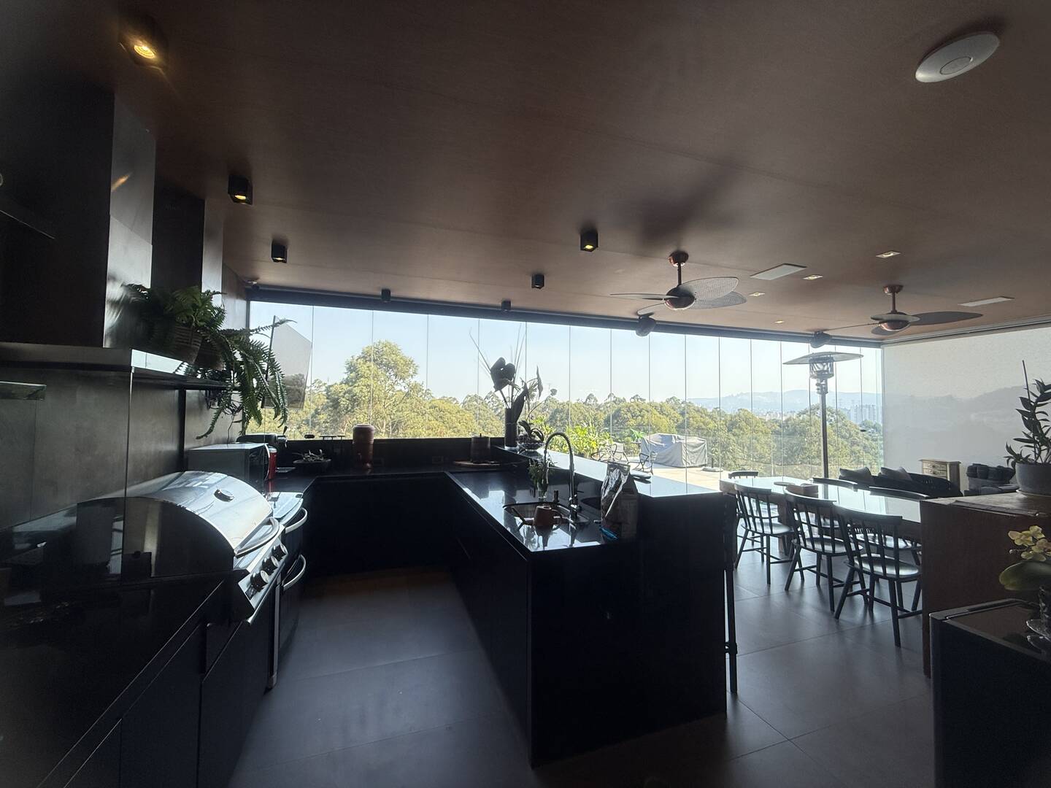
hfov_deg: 102.1
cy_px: 394
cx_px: 526
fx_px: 425
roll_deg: -0.7
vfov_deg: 85.7
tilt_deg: +2.7
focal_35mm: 14
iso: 64
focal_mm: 2.22
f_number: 2.2
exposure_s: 1/430
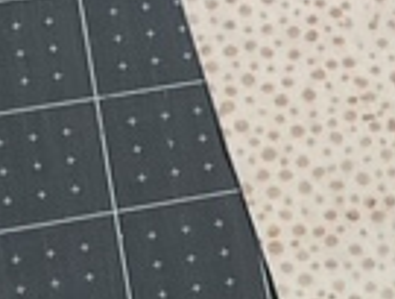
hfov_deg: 12.5
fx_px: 1567
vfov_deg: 10.7
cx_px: 813
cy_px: 328
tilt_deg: -69.4
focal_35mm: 137
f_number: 1.8
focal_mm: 3
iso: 125
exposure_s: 1/60
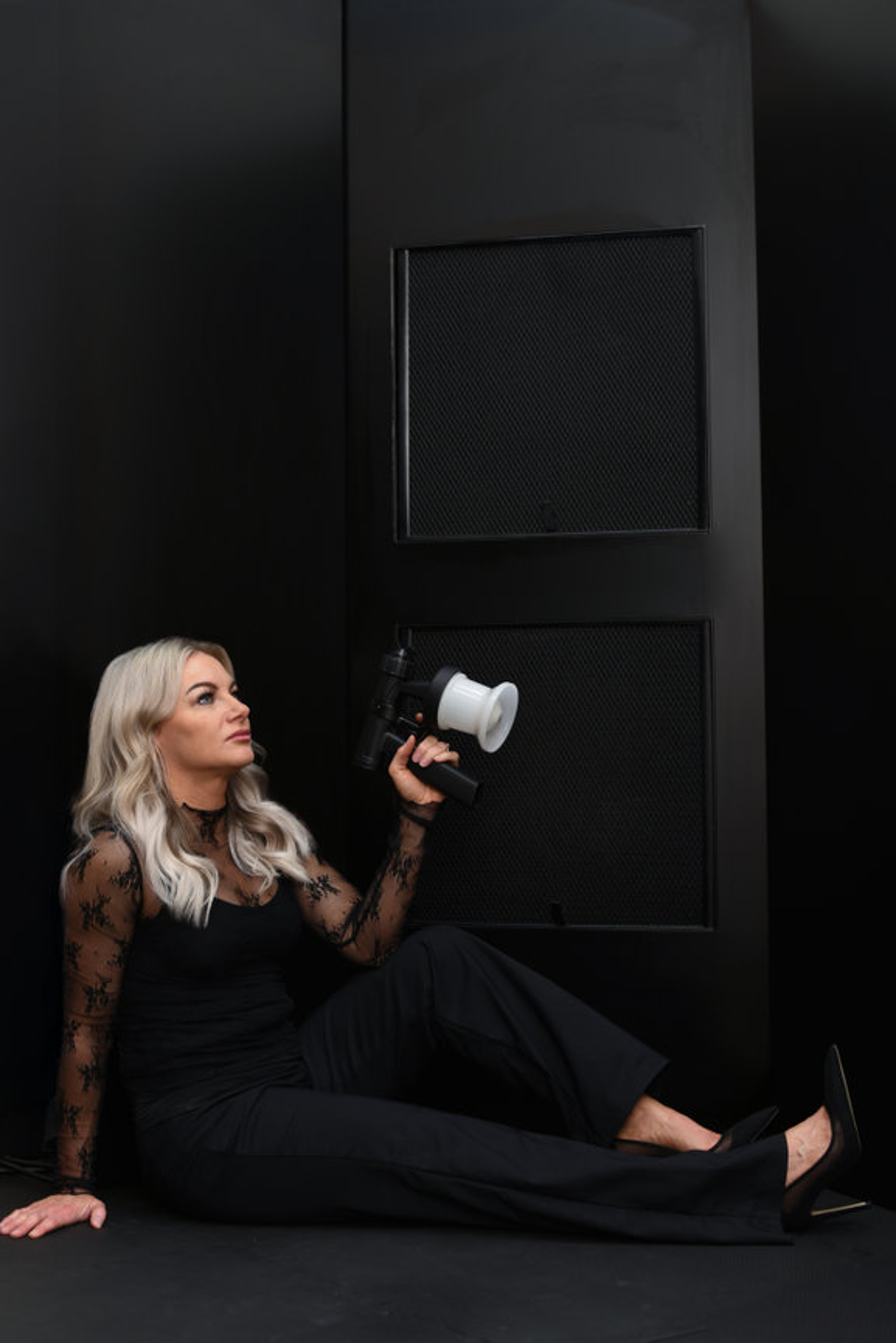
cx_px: 448
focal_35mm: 50
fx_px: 1866
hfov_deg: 27.0
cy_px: 672
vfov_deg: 39.6
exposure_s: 1/200
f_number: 2.8
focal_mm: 50
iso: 320
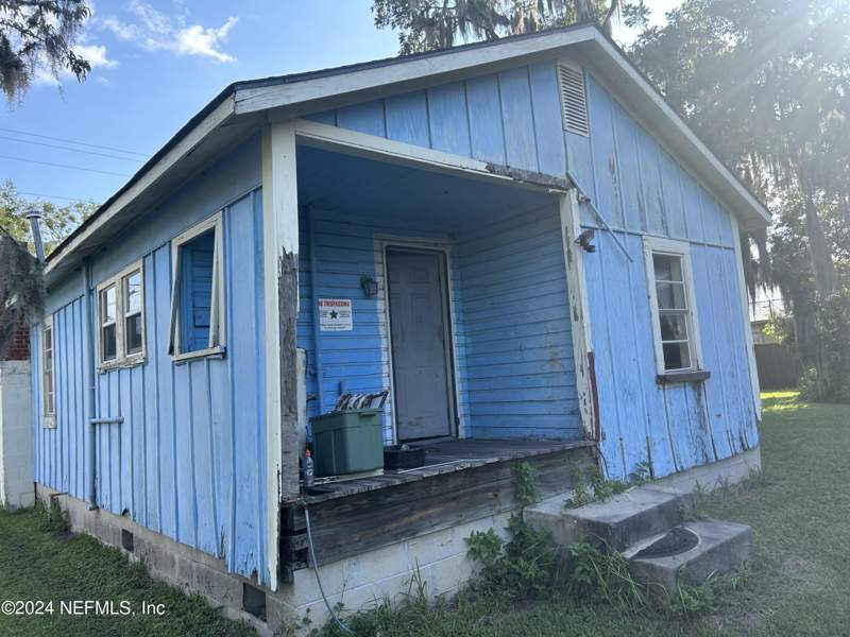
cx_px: 425
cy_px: 318
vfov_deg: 53.1
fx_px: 638
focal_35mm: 26
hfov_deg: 67.3
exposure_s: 1/1000
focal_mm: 5.7
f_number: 1.5
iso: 50
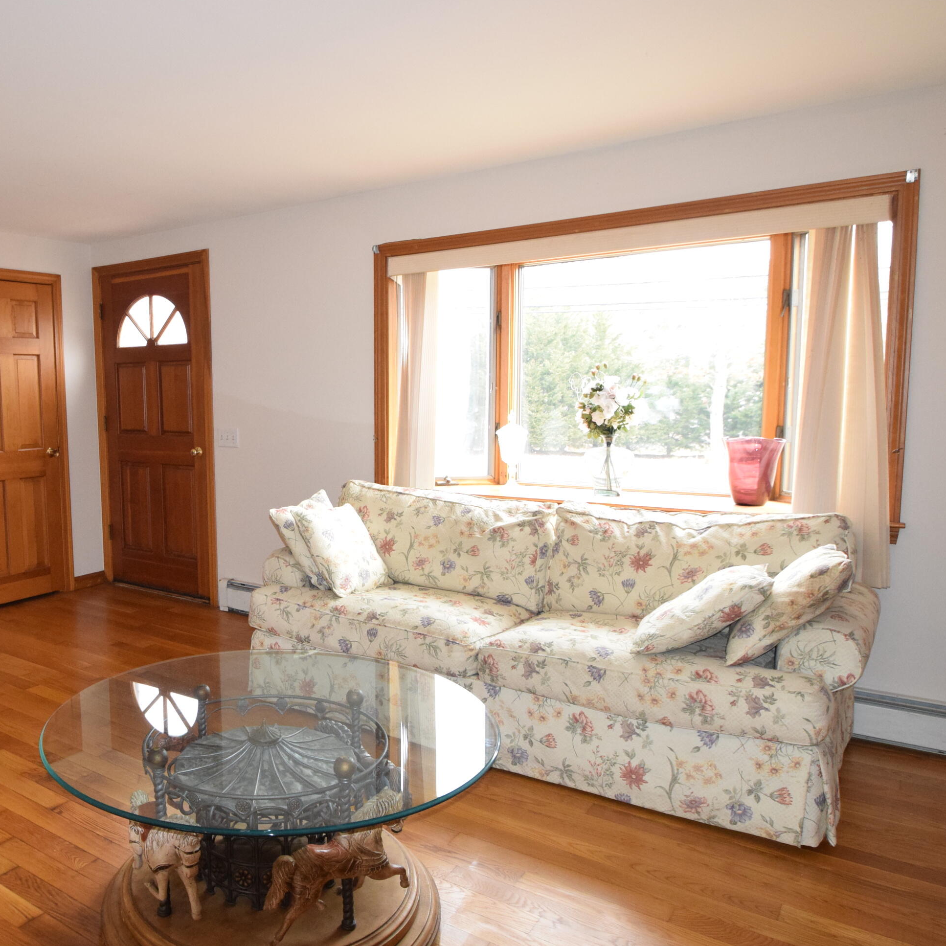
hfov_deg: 59.3
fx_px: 793
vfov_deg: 61.6
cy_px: 471
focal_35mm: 26
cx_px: 275
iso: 2200
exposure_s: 1/200
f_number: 8
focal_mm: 13
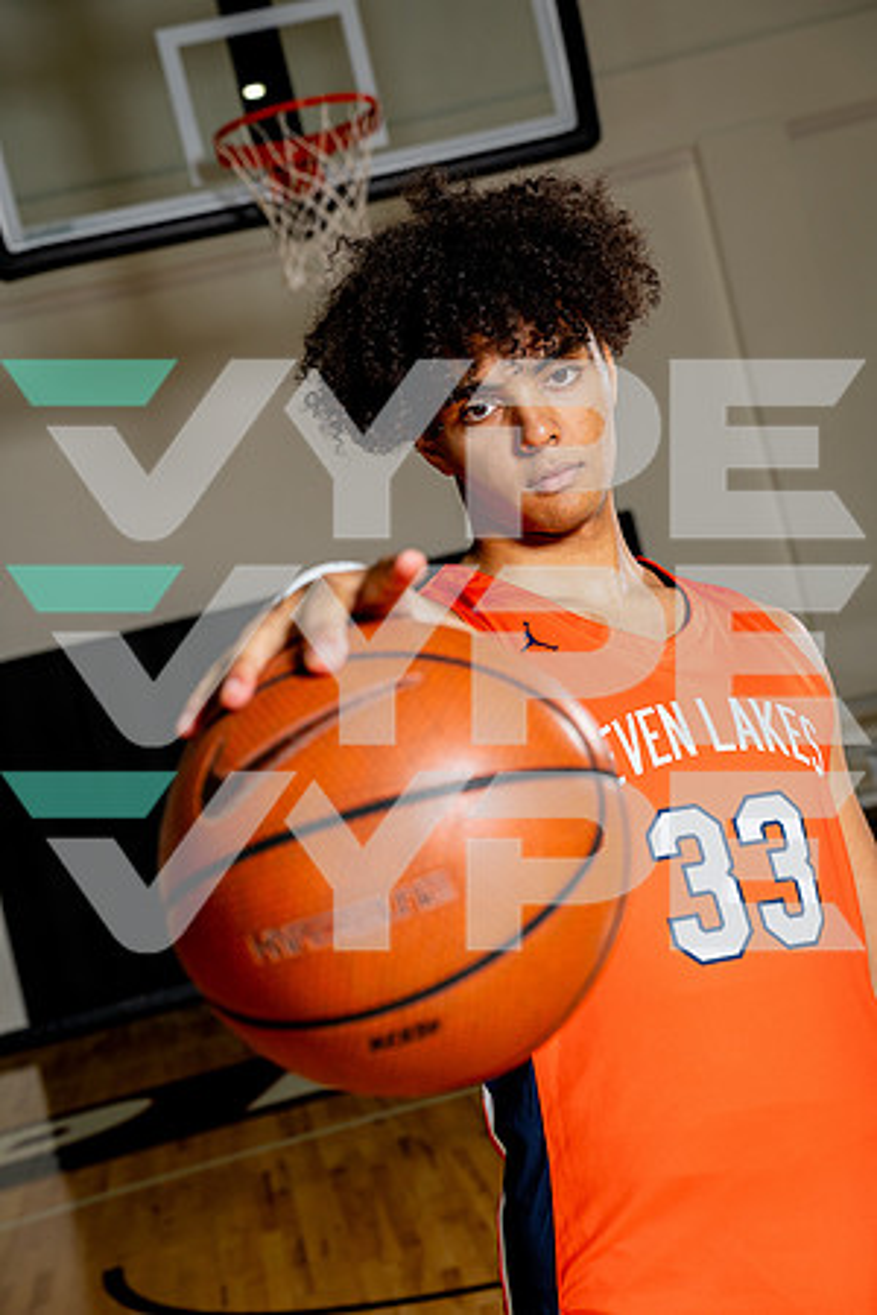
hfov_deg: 21.6
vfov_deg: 31.9
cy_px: 658
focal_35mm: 63
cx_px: 438
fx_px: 2302
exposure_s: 1/250
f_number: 5.6
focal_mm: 63
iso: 250
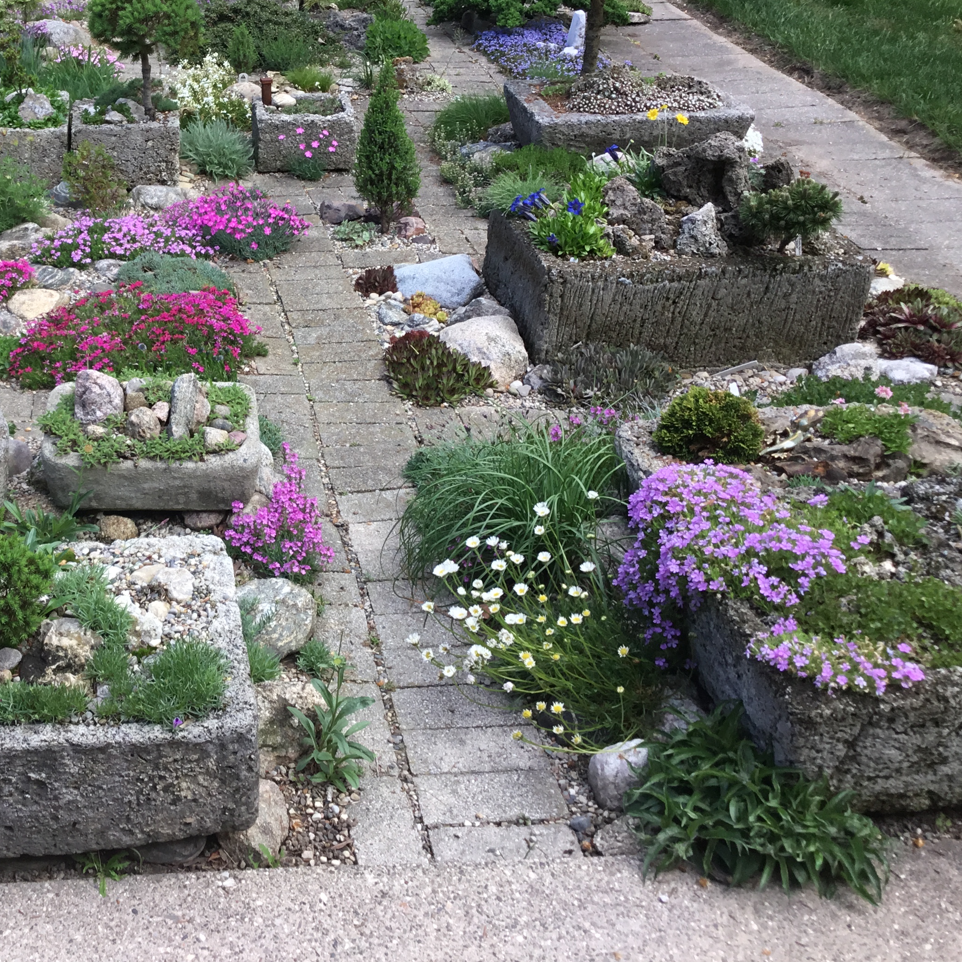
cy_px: 424
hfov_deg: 38.0
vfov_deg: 39.1
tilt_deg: -31.0
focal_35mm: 43
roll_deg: +0.5
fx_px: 1352
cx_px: 217
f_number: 2.4
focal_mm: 3.3
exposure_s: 1/243
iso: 25
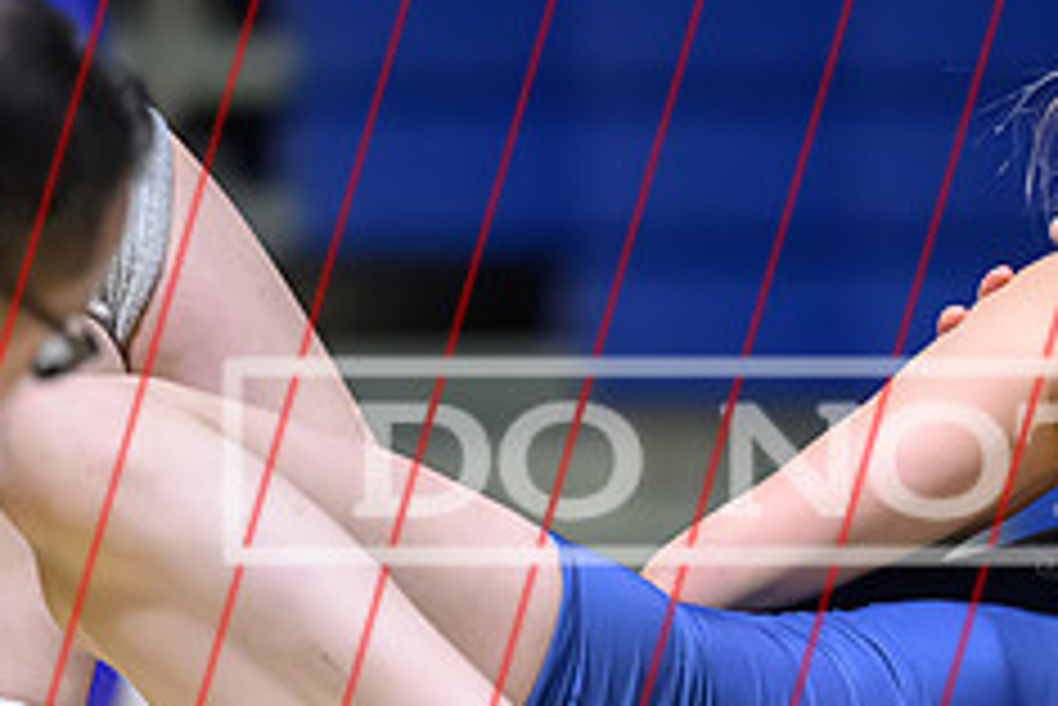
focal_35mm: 514
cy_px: 493
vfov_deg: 2.7
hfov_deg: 4.0
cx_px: 1096
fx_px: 15115
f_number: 2.8
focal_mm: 200
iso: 8000
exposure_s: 1/640
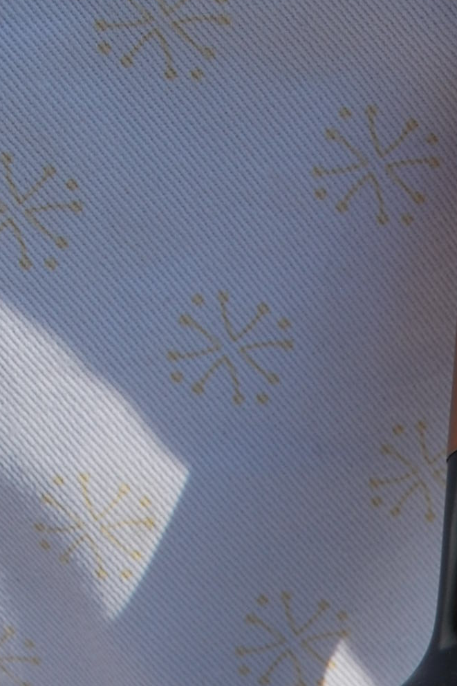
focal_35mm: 129
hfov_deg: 10.4
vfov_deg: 14.2
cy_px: 1196
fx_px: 2457
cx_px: 628
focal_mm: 22
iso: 100
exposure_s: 1/320
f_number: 9
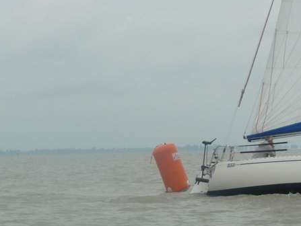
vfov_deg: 7.8
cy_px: 77
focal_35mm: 190
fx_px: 1653
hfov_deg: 10.3
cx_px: 299
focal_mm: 13.1
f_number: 4.6
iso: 160
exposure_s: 1/500
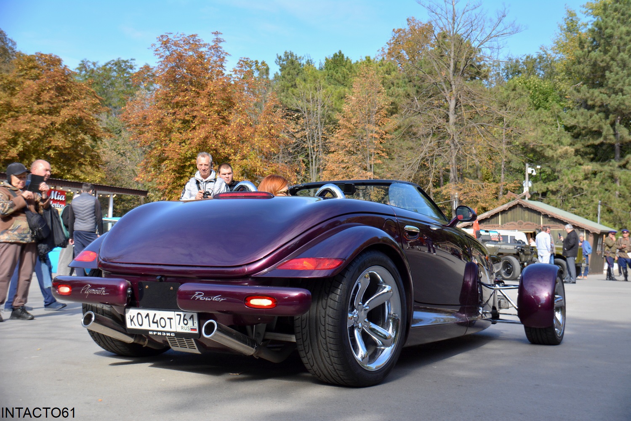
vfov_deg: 28.1
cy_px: 210
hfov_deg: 41.1
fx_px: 841
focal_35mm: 48
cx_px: 316
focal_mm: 32
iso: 400
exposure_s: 1/1250
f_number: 5
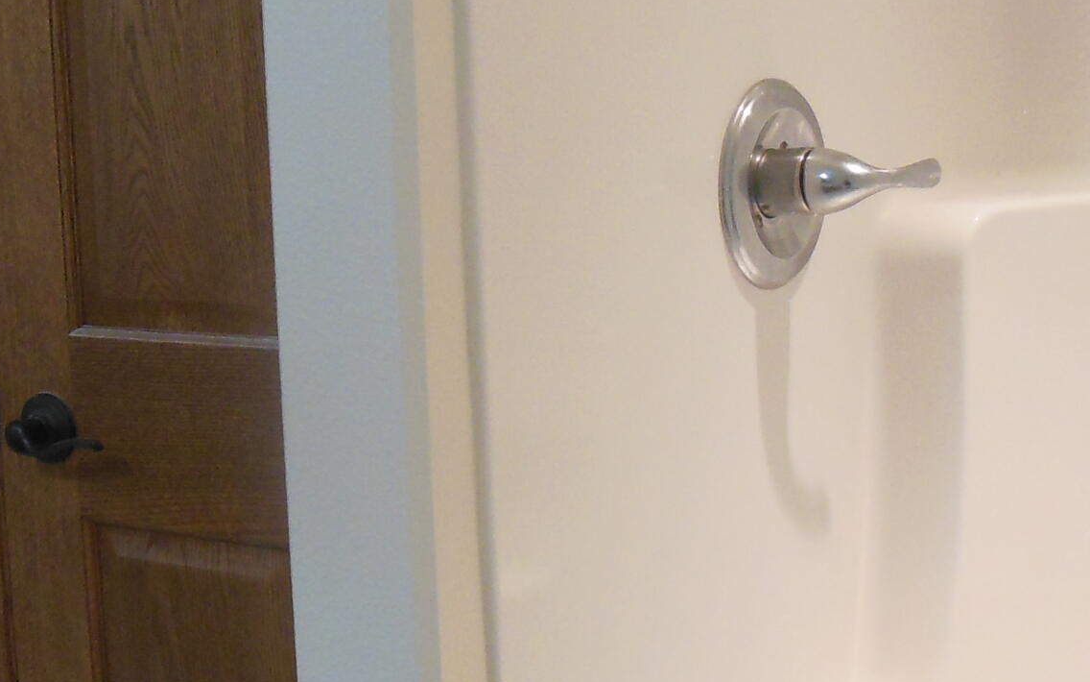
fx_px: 2079
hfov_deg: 29.0
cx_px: 303
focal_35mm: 70
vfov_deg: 18.6
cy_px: 245
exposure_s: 1/50
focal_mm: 4.5
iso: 400
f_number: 3.5
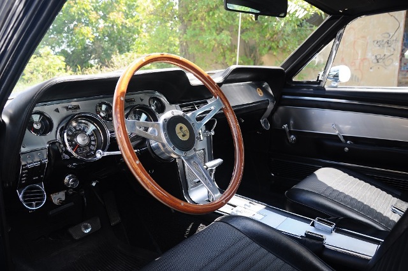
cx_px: 204
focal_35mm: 27
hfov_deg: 67.4
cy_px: 136
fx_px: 306
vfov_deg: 47.8
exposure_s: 1/50
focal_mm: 18
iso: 200
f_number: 3.5
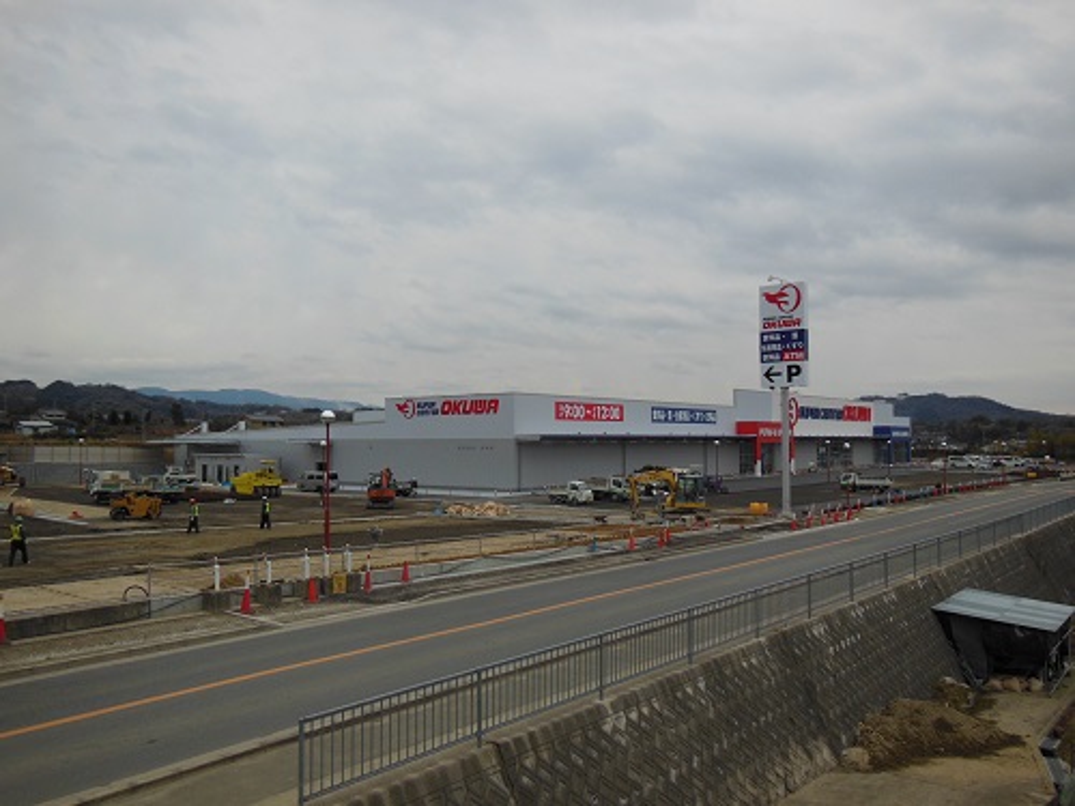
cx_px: 538
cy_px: 403
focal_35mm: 29
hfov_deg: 61.7
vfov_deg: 48.2
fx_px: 901
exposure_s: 1/500
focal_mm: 5.2
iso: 125
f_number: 3.7
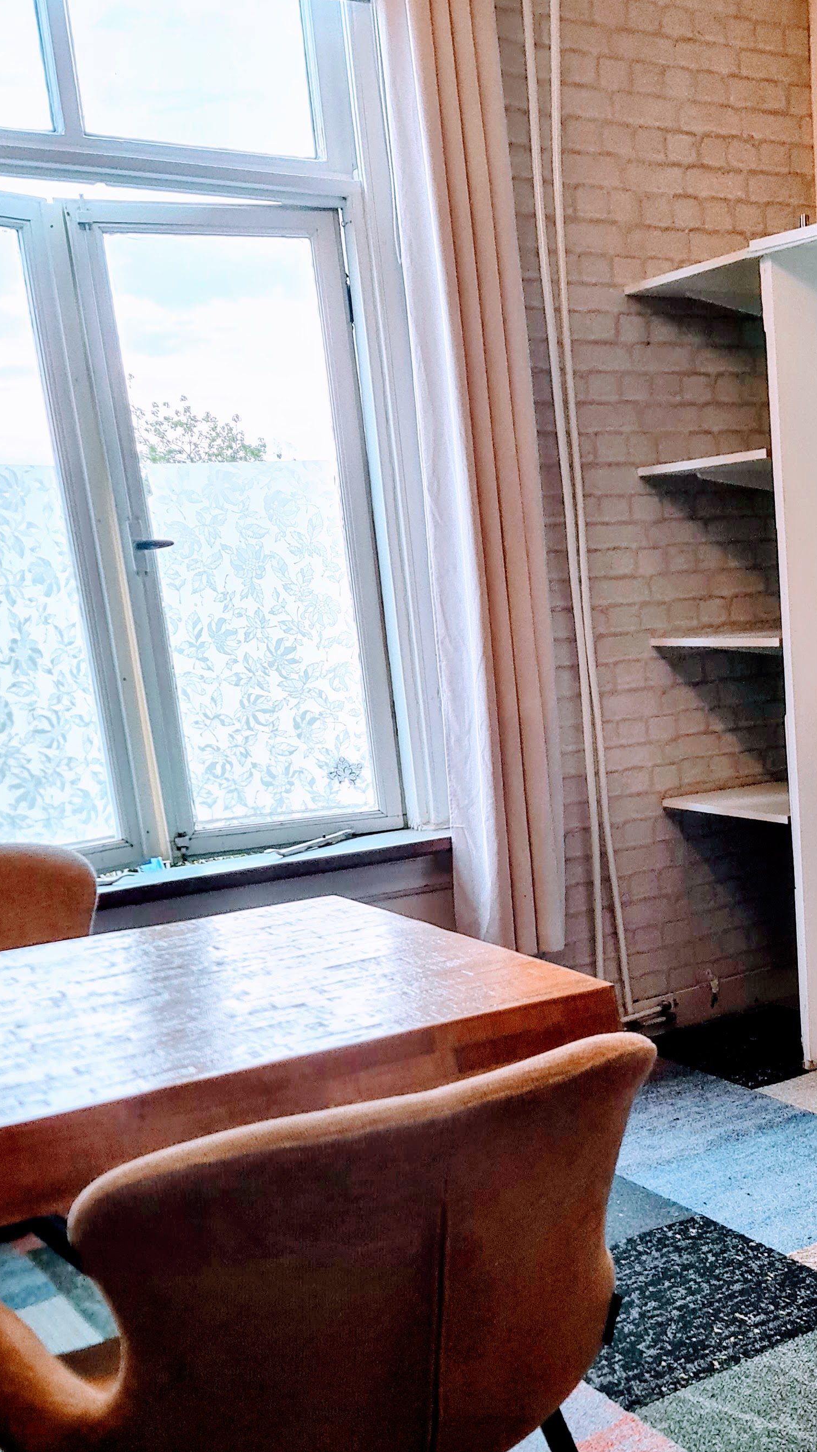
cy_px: 953
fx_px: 1579
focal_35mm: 41
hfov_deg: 27.7
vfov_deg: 48.7
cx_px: 773
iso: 250
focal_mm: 7
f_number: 1.8
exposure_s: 1/100
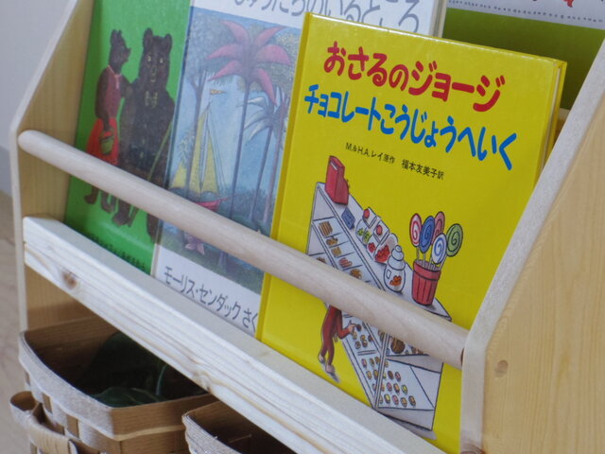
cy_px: 227
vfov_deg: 17.8
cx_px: 302
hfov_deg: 23.6
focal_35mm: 83
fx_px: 1451
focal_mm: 15
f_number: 4.5
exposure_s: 1/100
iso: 800
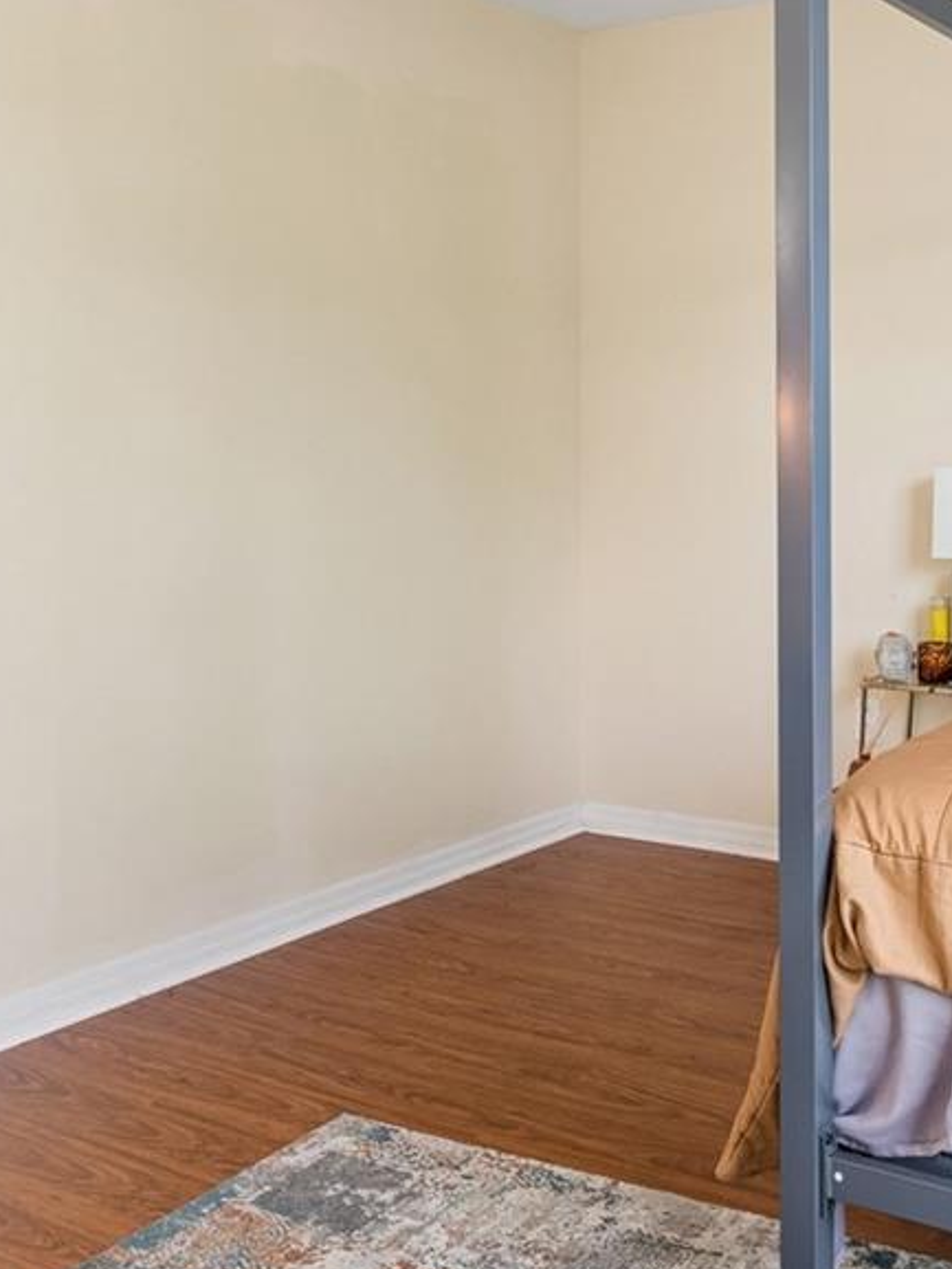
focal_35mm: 40
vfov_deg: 46.3
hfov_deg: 35.2
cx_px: 712
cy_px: 464
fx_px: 1466
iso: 100
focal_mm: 10
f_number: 7.1
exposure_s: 1/5
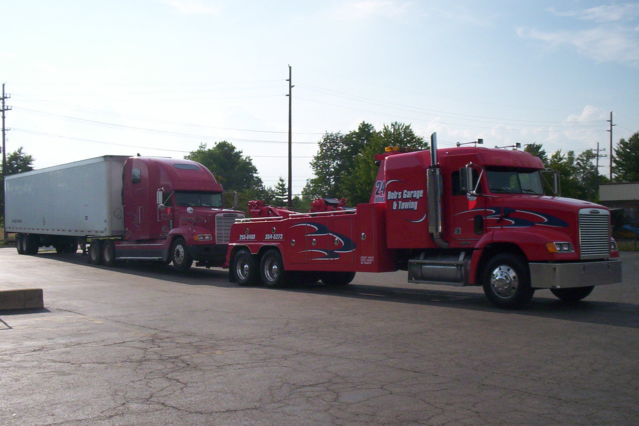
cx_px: 319
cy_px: 232
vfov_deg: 33.4
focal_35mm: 40
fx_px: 710
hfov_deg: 48.5
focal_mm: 4.99
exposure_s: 1/1323
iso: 100
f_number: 4.5
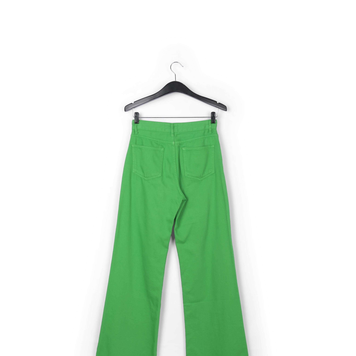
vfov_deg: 34.8
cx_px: 176
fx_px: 558
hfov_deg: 35.4
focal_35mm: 48
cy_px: 256
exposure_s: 1/200
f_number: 13
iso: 100
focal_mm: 37
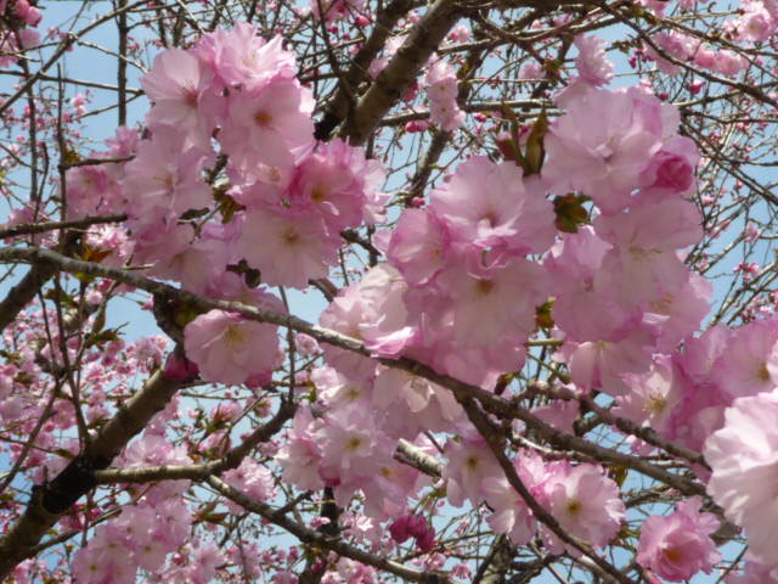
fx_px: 1618
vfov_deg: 20.4
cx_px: 389
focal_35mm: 72
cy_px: 292
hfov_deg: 27.0
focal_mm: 7.1
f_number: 4
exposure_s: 1/500
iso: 100
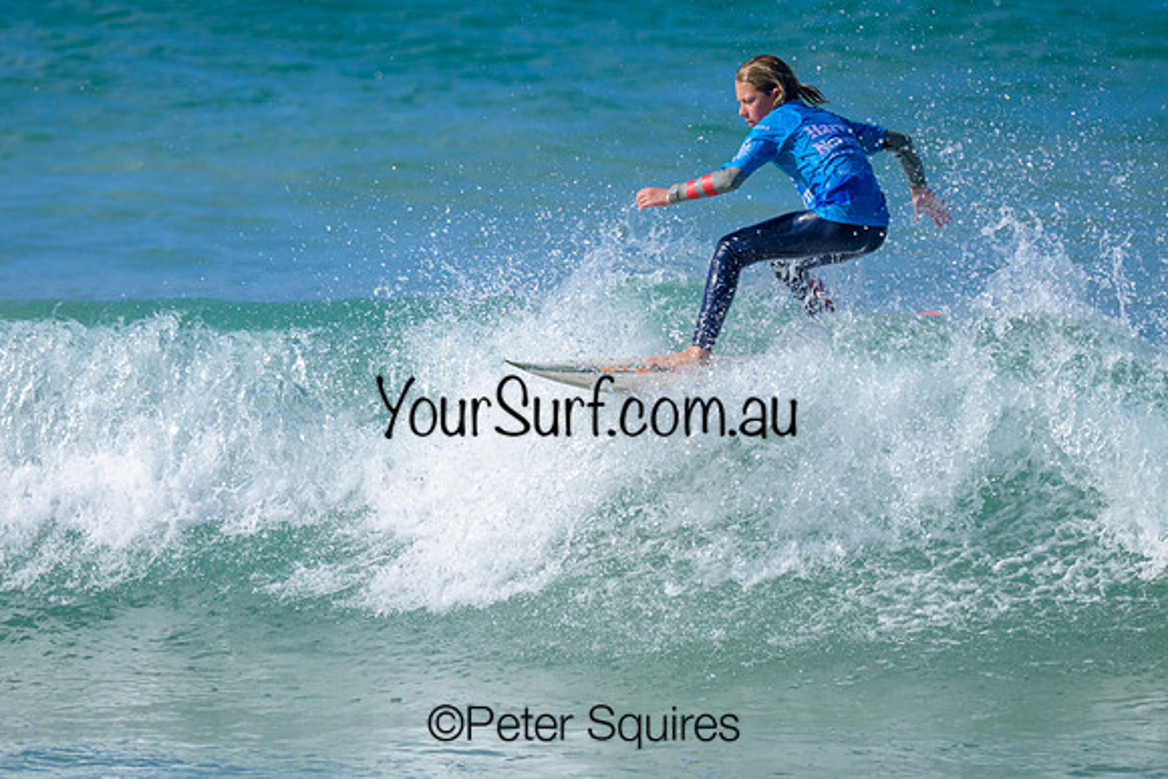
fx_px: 35644
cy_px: 423
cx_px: 634
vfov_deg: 1.3
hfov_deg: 1.9
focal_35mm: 1098
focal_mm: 800
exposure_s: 1/2000
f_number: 6.3
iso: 280
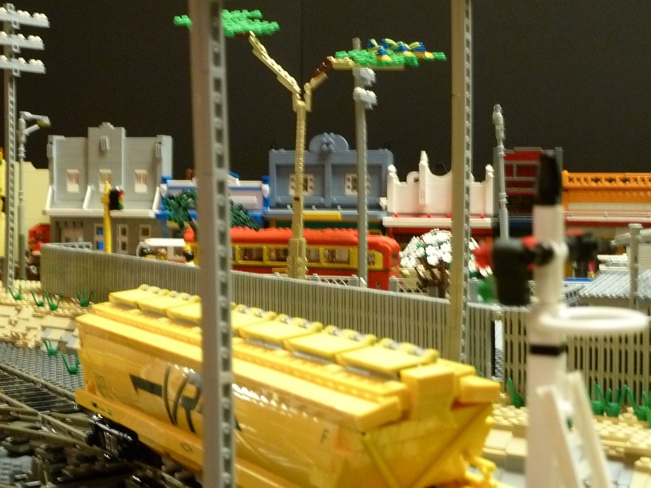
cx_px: 326
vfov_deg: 24.8
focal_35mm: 59
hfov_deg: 32.7
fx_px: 1110
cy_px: 244
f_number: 3.9
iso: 400
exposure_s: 1/2
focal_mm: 9.7
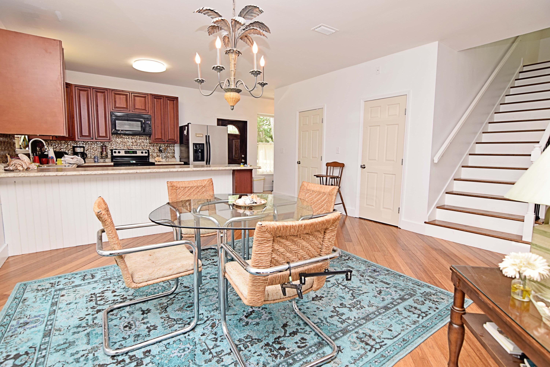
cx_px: 275
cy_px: 184
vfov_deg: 72.1
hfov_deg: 95.0
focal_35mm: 16
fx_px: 252
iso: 200
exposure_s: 1/50
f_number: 5
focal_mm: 11
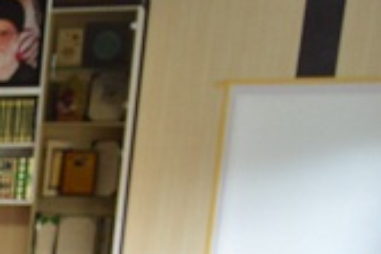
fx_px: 1292
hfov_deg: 14.2
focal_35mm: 122
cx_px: -365
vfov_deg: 10.1
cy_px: 565
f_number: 4
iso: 400
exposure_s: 1/60
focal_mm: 18
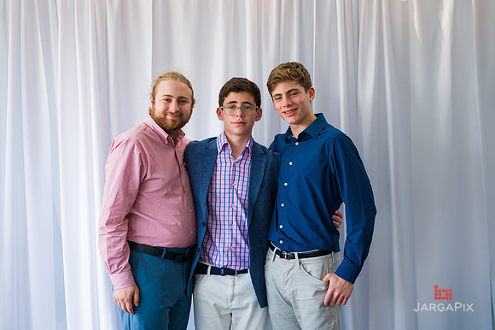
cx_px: 224
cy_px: 153
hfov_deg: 30.4
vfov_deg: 20.5
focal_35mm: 66
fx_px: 910
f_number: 3.2
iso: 400
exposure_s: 1/500
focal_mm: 60
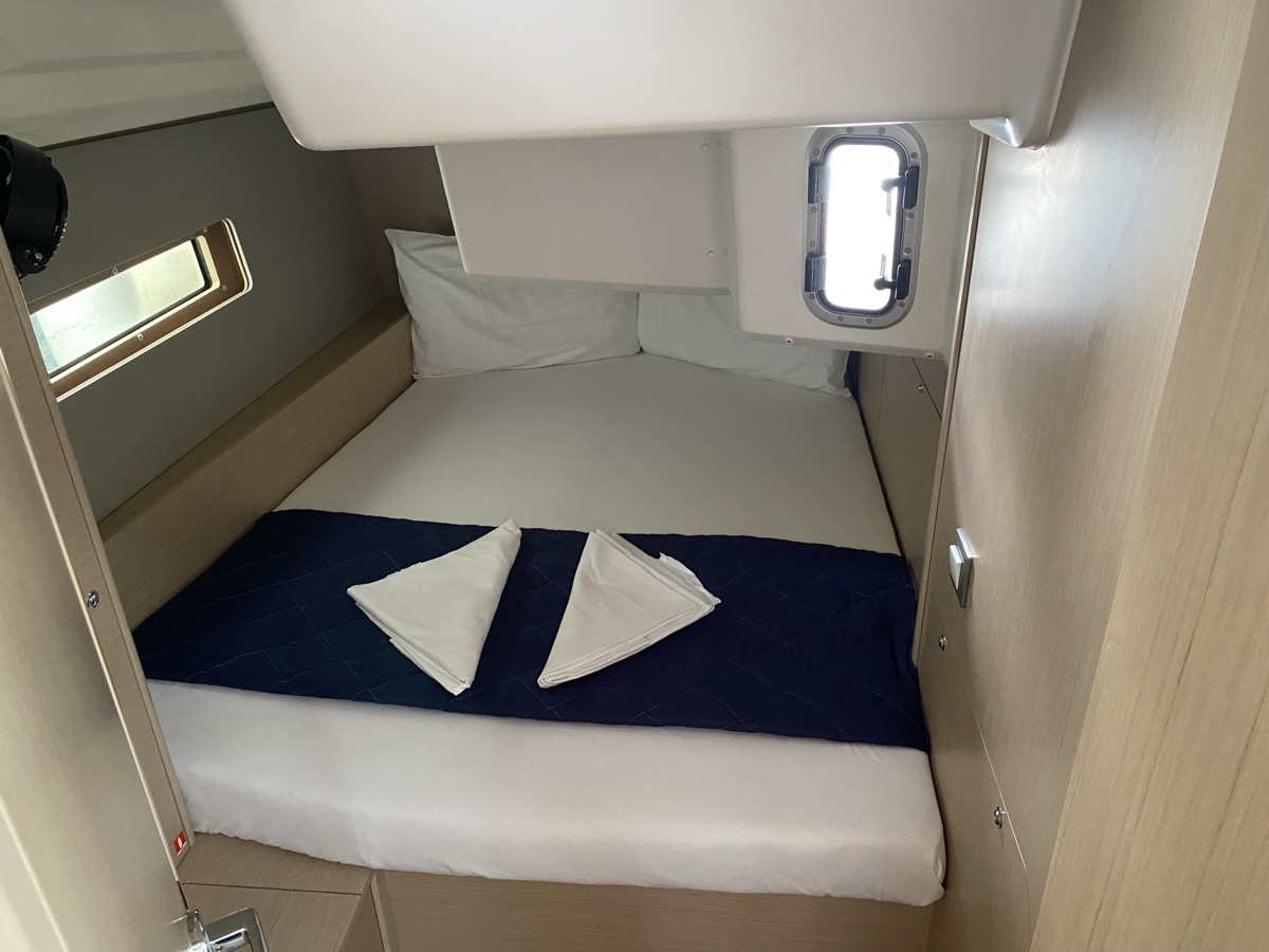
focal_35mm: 26
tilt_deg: -26.2
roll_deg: +1.5
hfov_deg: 67.3
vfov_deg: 53.1
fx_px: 953
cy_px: 476
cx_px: 634
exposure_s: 1/60
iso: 500
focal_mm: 4.25
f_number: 1.8
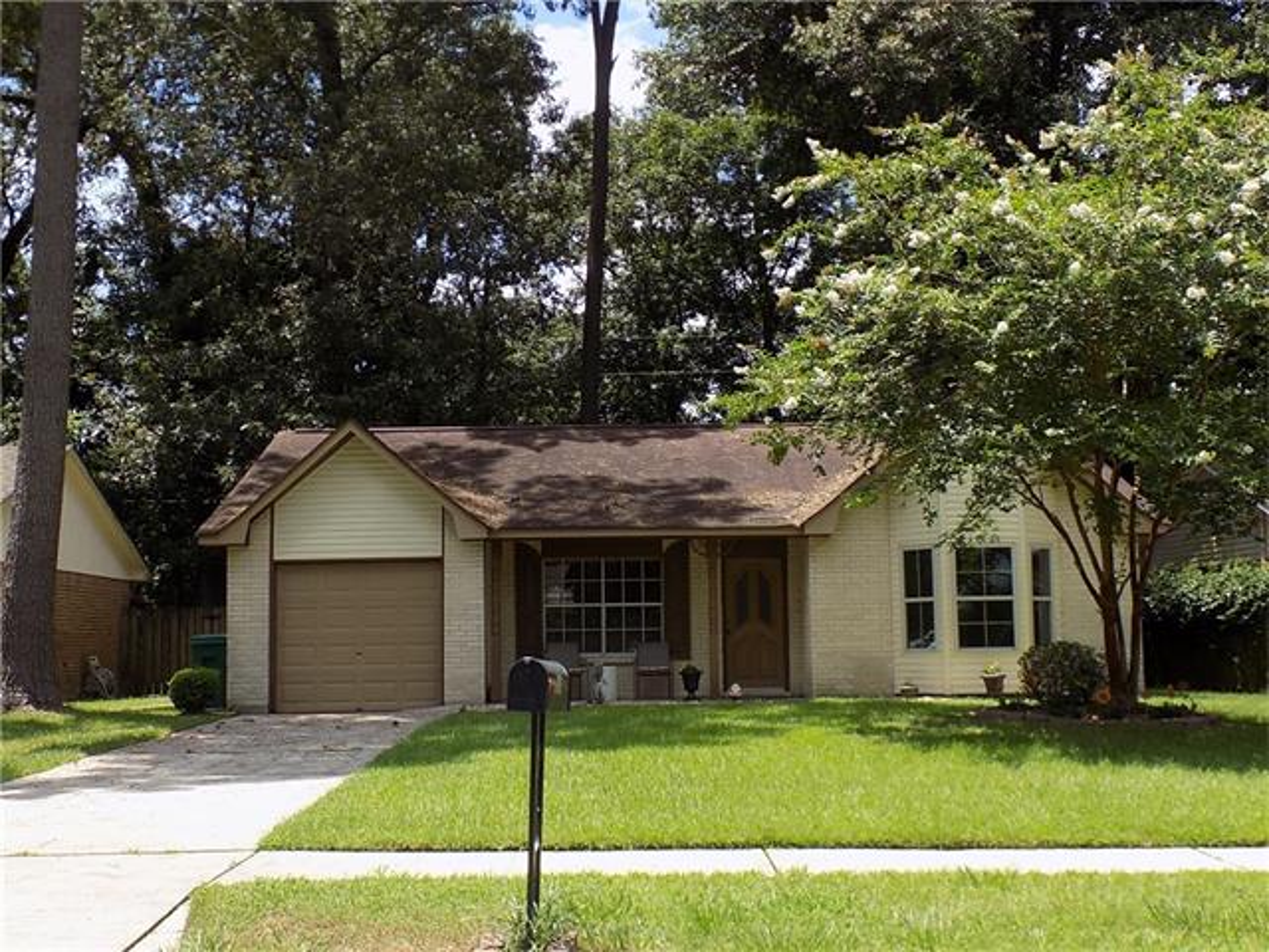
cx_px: 634
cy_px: 476
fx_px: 1503
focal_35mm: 41
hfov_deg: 45.8
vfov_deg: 35.1
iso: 80
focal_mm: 7.3
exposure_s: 1/400
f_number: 3.6
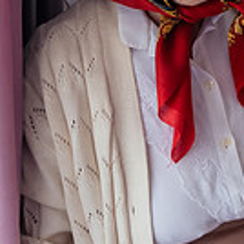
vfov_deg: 11.8
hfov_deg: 11.3
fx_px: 1172
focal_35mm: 147
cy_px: 1
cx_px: 379
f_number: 3.2
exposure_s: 1/250
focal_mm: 40
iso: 800
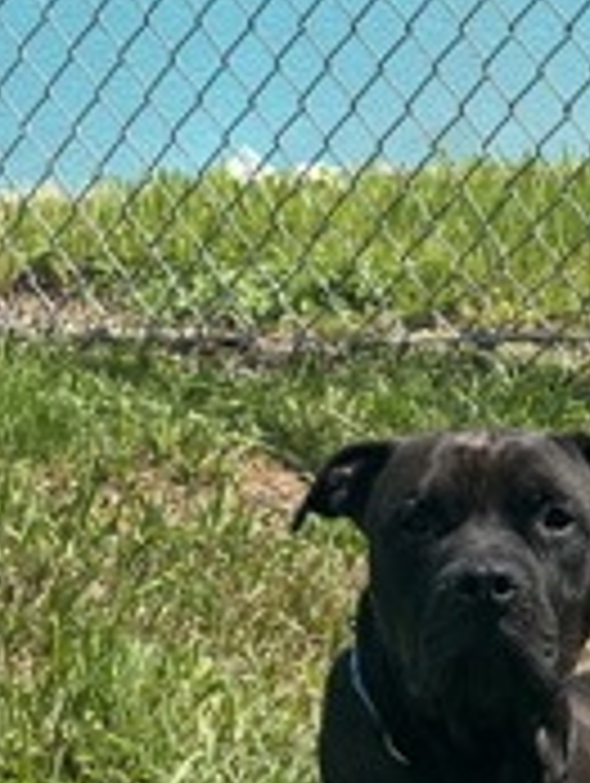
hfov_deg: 5.2
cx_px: 511
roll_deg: +0.0
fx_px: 6552
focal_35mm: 289
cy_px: 742
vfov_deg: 6.8
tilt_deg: -12.3
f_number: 2.8
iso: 50
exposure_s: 1/784
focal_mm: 15.66
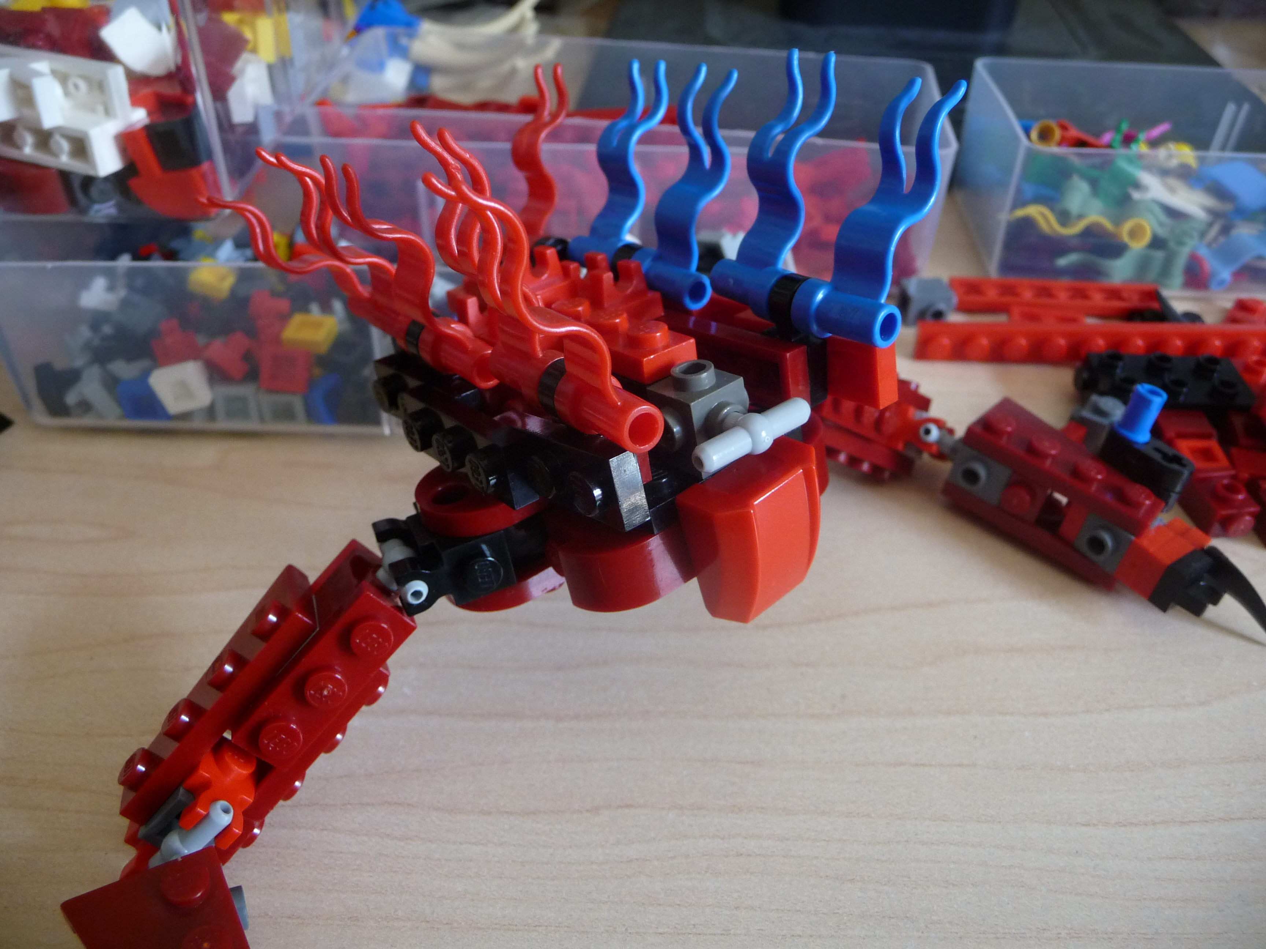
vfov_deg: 49.7
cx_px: 633
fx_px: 1024
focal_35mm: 28
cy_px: 474
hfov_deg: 63.4
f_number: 3.3
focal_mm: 4.7
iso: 250
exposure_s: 1/30
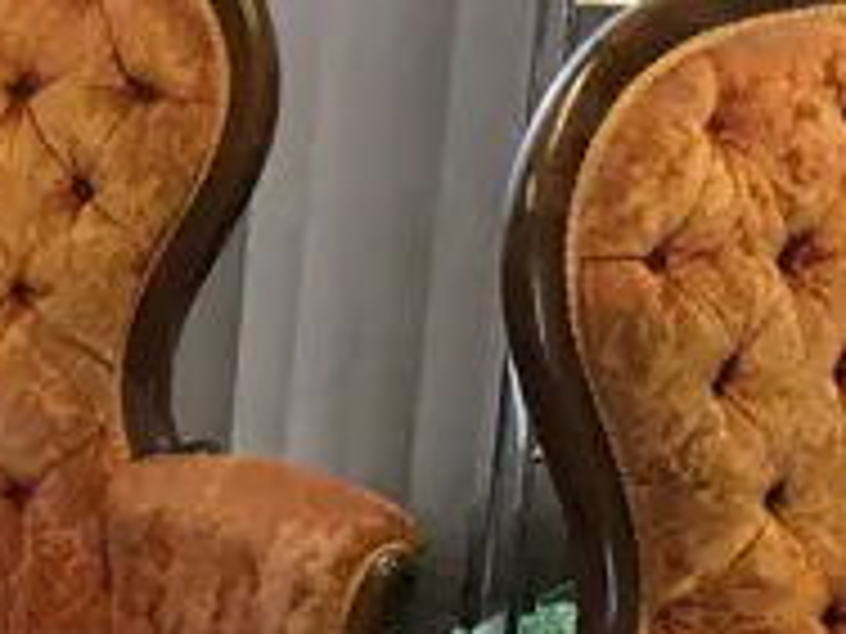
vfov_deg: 9.2
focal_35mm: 158
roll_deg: -0.7
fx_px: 3861
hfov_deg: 11.8
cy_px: 935
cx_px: -536
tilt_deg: -22.3
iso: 50
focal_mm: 4.15
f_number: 2.2
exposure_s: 1/33
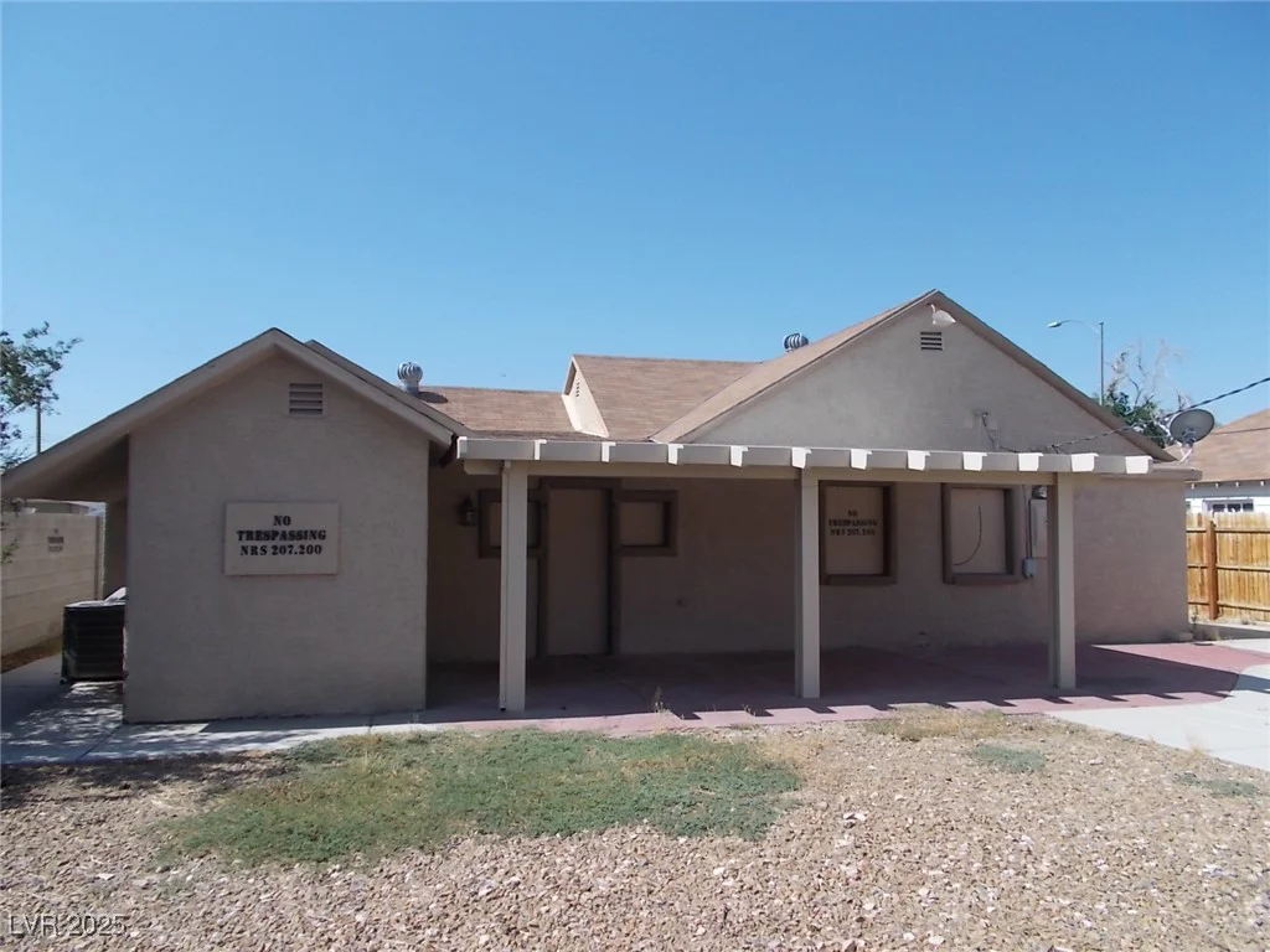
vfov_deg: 53.1
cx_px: 635
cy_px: 476
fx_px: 954
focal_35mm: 26
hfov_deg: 67.3
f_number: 8
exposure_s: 1/125
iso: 80
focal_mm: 4.6
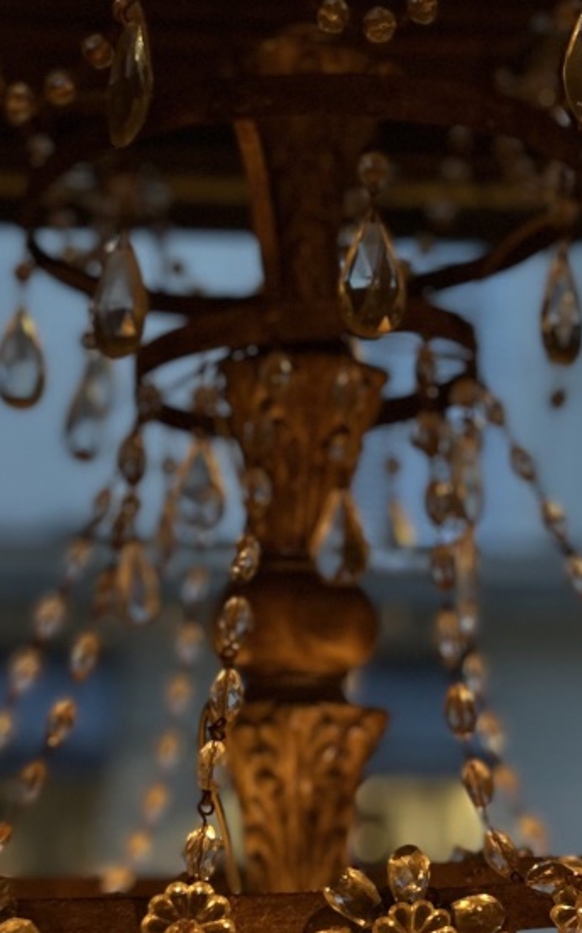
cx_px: 286
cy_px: 652
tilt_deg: +7.0
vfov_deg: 33.6
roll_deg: +0.1
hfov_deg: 21.6
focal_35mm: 60
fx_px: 1524
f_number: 1.5
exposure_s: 1/50
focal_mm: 5.7
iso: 100
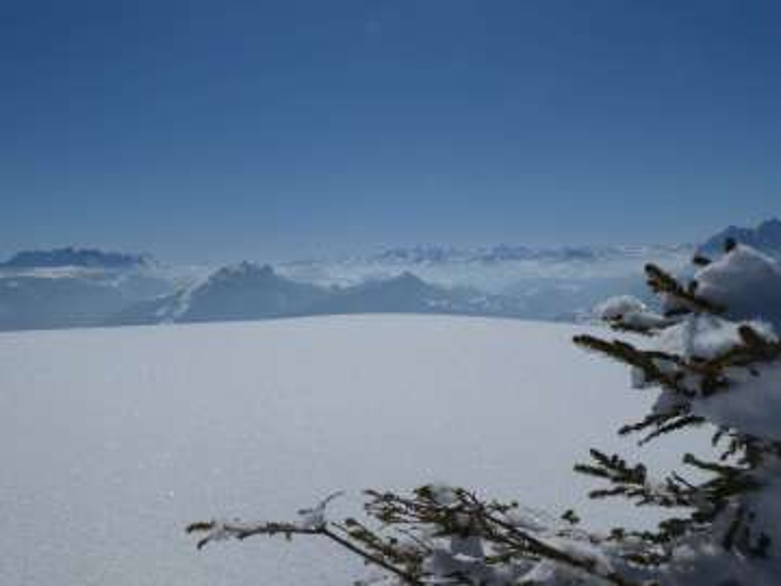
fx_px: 699
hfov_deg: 58.4
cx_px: 390
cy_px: 293
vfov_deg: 45.4
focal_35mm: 31
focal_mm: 5.4
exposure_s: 1/1000
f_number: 8
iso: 80
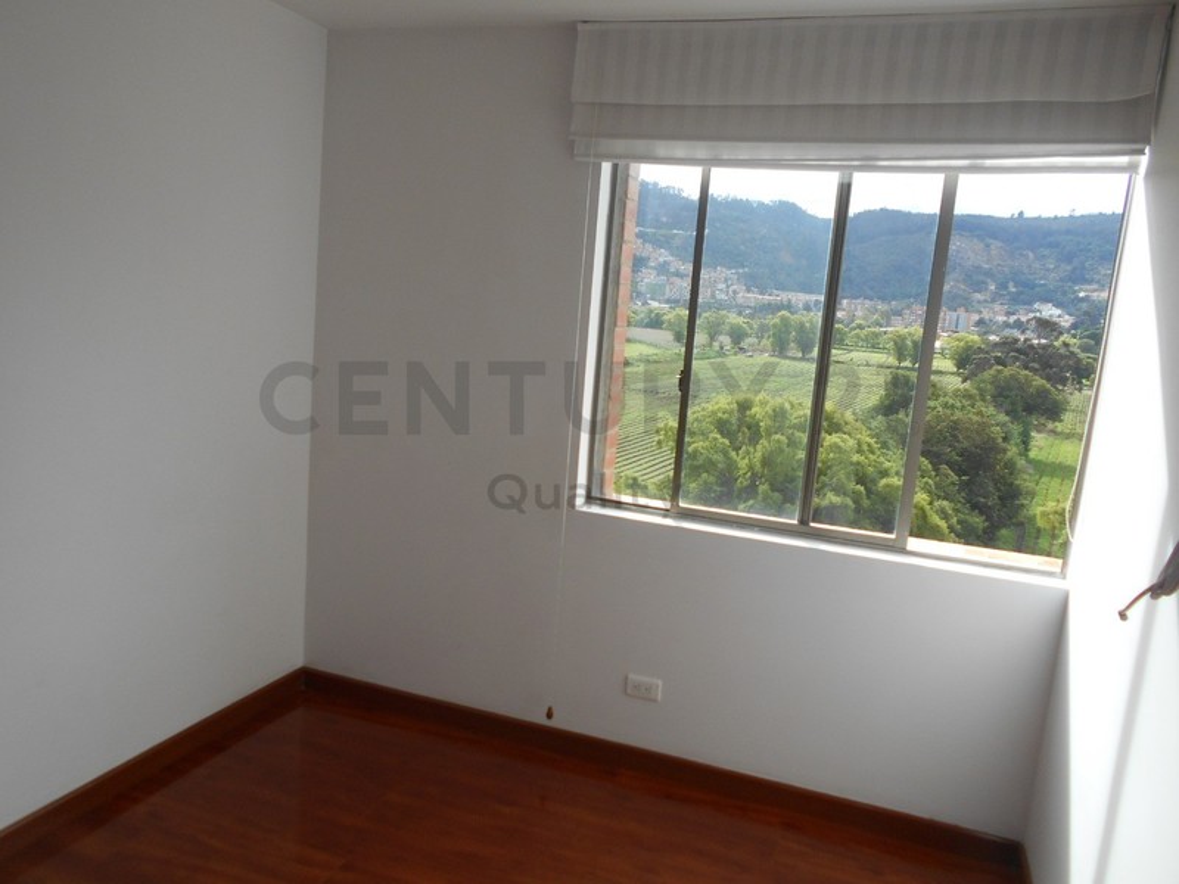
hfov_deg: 67.3
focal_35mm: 26
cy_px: 442
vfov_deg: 53.1
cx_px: 590
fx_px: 886
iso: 80
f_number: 3.2
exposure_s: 1/320
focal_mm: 4.6
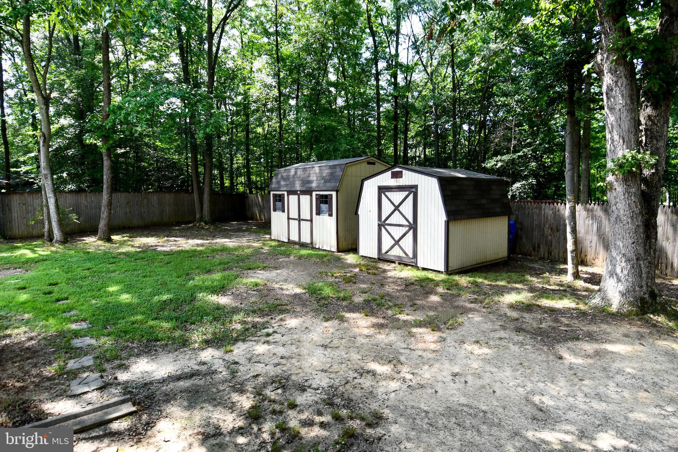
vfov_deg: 67.4
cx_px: 339
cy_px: 226
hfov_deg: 90.0
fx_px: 339
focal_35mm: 18
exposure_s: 1/250
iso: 360
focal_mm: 12
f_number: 5.6
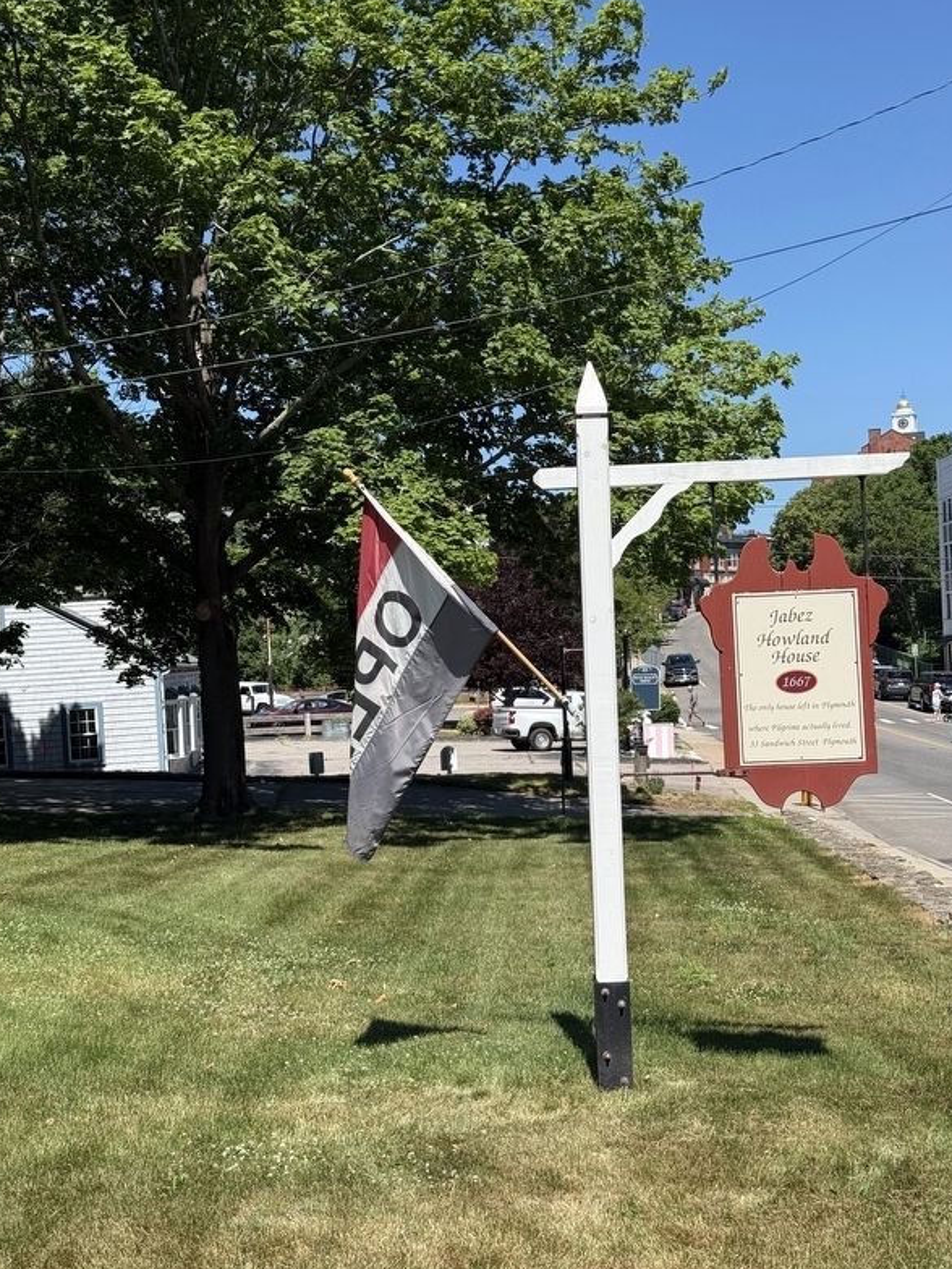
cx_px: 474
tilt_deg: -0.6
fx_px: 1797
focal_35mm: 49
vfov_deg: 38.9
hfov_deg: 29.7
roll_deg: +2.7
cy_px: 631
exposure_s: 1/6024
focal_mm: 6.76
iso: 100
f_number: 1.78
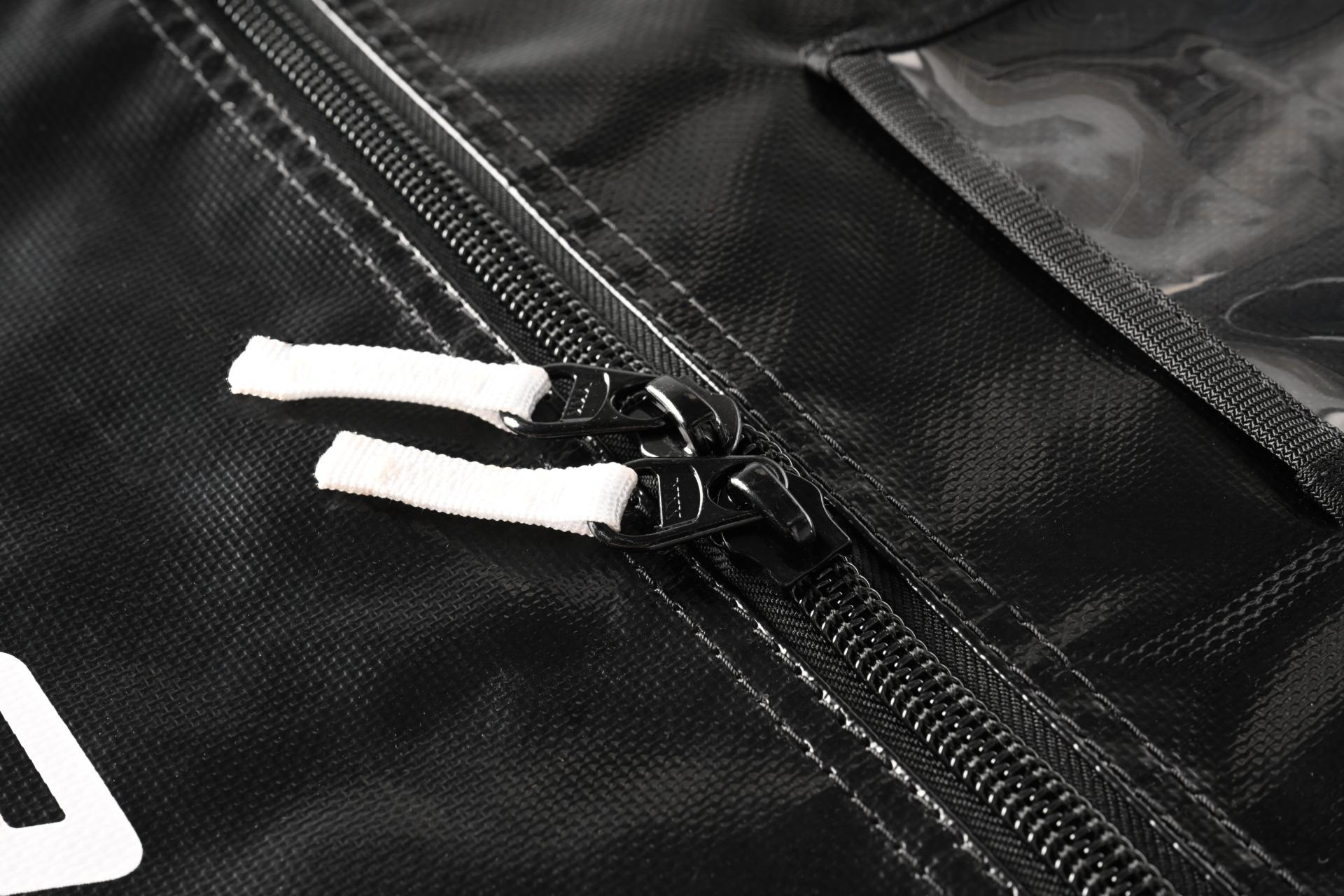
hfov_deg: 28.8
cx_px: 672
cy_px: 448
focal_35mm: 70
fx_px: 2613
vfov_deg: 19.5
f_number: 13
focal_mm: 70
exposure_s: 1/200
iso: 400
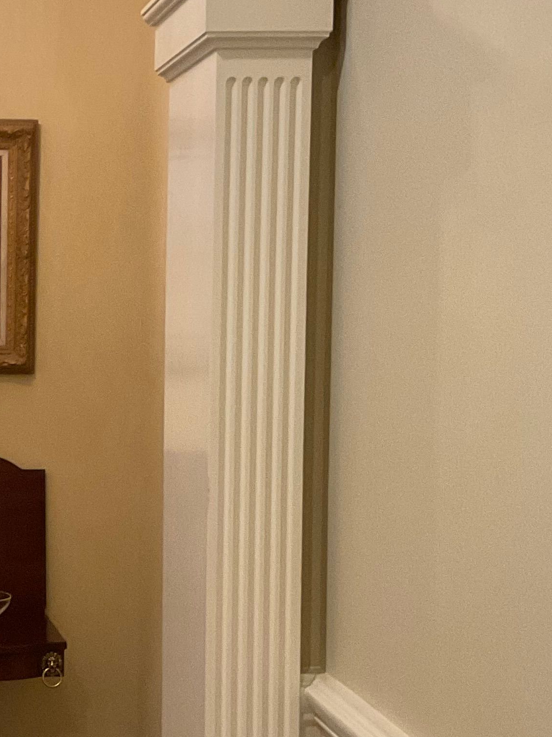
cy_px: 416
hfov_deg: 18.3
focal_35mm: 77
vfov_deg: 25.3
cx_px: -87
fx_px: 1637
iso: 250
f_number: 1.8
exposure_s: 1/60
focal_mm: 3
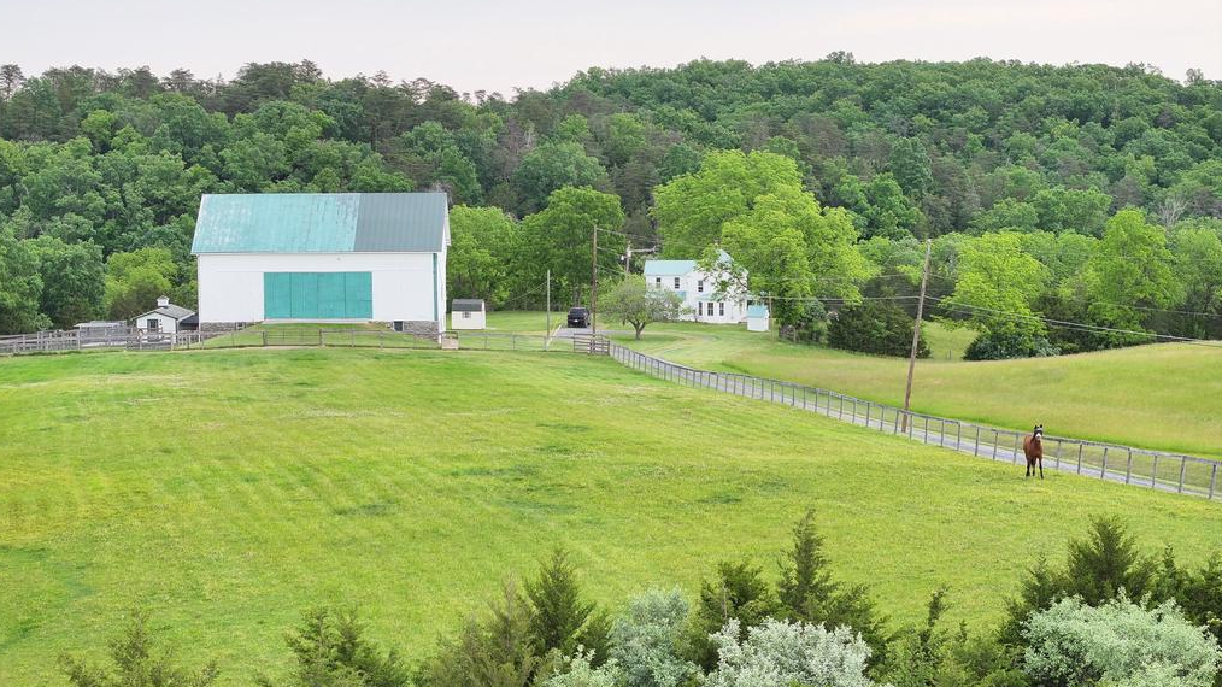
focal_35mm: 77
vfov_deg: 15.7
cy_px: 388
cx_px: 606
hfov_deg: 27.5
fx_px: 2495
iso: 280
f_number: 2.8
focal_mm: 19.35
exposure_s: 1/80
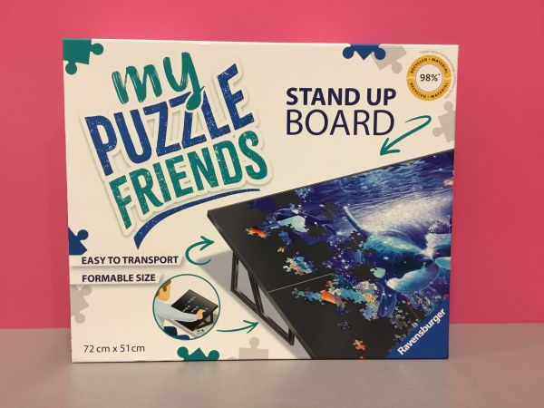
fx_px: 487
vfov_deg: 45.4
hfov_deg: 58.4
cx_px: 272
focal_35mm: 31
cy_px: 204
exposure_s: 1/33
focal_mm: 3.3
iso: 250
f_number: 2.4
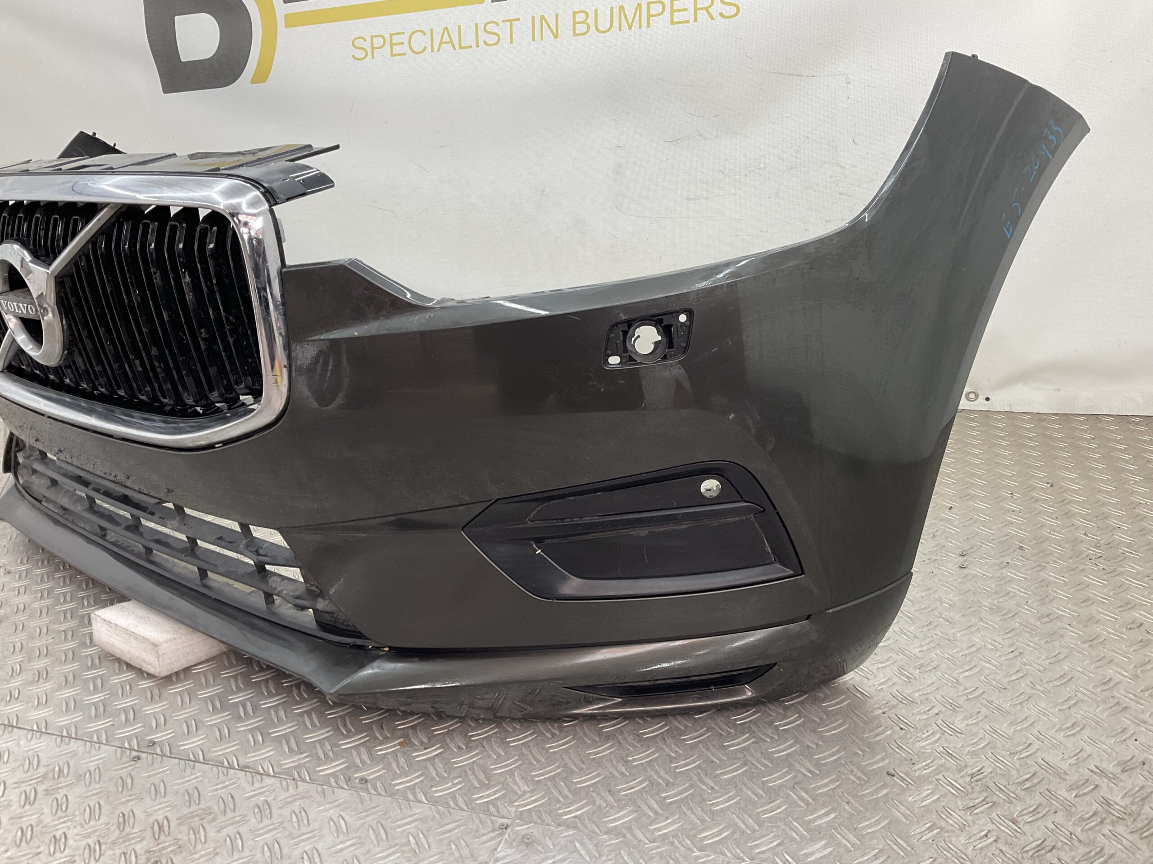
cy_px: 432
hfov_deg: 61.7
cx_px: 576
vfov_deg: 48.2
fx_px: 966
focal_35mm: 29
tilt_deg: -20.9
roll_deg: +3.3
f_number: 1.8
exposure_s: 1/120
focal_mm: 3
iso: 40
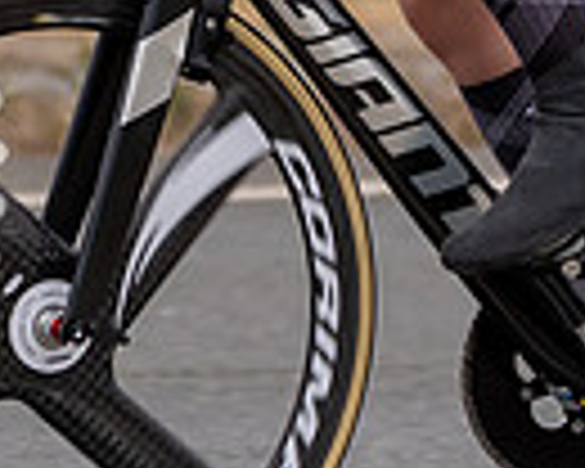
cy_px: -336
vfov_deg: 3.2
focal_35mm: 489
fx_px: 8466
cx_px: 373
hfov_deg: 4.0
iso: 100
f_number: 2.8
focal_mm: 78
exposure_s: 1/800
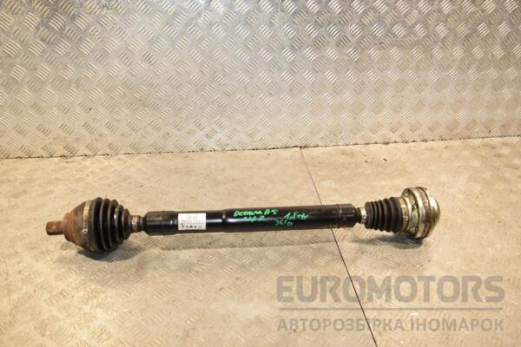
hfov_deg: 59.5
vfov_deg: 41.7
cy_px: 174
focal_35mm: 32
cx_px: 260
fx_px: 456
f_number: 5.6
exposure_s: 1/200
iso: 800
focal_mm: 21
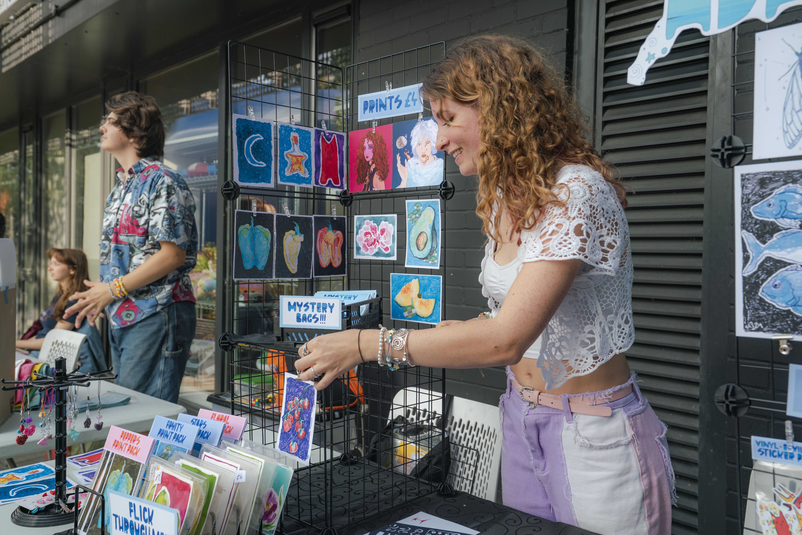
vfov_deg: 41.1
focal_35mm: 32
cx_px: 401
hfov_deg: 58.7
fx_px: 713
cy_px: 268
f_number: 5.6
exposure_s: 1/250
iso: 400
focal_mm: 32
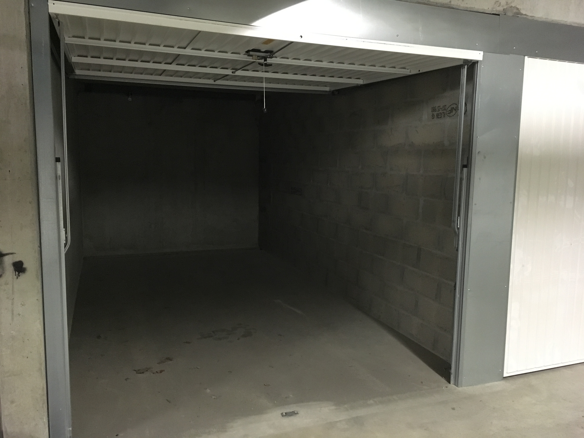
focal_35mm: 29
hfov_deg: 61.7
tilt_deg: -8.8
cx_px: 292
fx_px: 489
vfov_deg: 48.2
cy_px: 219
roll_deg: +0.2
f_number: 2.2
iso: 320
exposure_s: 1/17
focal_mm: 4.15
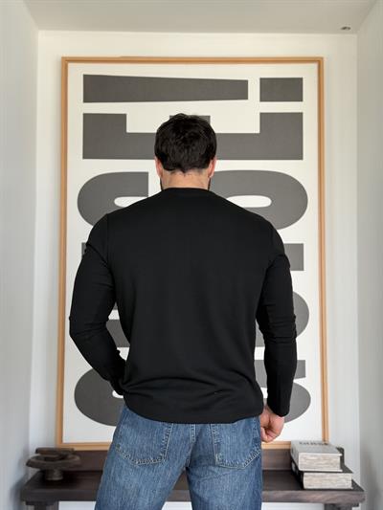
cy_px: 255
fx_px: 708
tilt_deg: +3.8
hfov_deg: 30.3
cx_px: 192
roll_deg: -0.5
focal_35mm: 48
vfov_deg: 39.6
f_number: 1.78
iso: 64
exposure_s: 1/132
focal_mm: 6.76
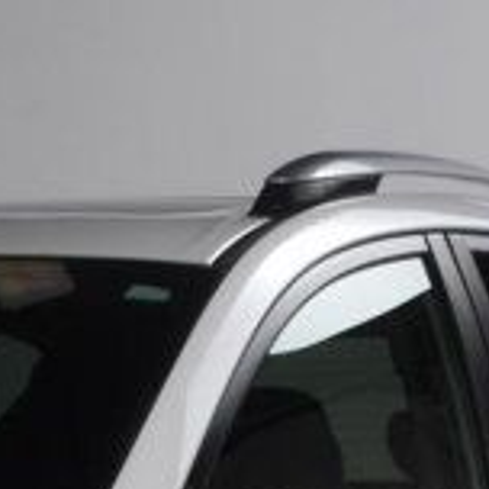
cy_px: 1042
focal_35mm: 194
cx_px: -431
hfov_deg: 8.6
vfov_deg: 8.5
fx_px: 3101
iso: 100
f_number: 14
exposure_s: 1/160
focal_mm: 23
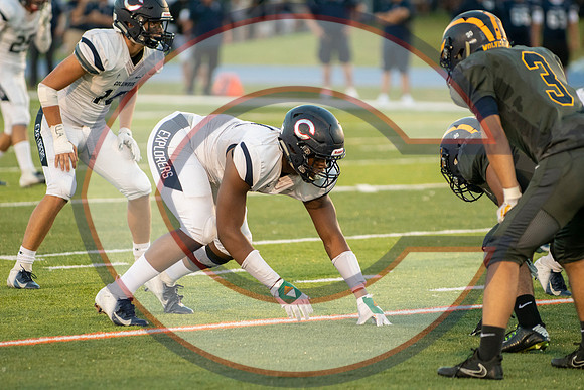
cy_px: 195
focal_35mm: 300
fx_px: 4868
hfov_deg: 6.9
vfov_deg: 4.6
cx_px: 292
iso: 3200
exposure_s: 1/1600
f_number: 2.8
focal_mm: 200
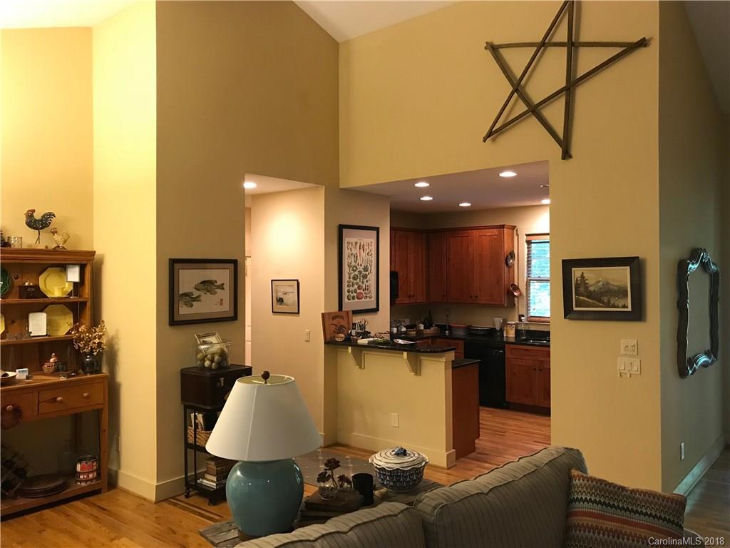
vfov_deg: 49.7
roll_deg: -0.6
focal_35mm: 28
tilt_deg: +0.0
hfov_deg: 63.4
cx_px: 365
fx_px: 590
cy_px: 274
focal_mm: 3.99
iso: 64
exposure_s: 1/15
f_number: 1.8
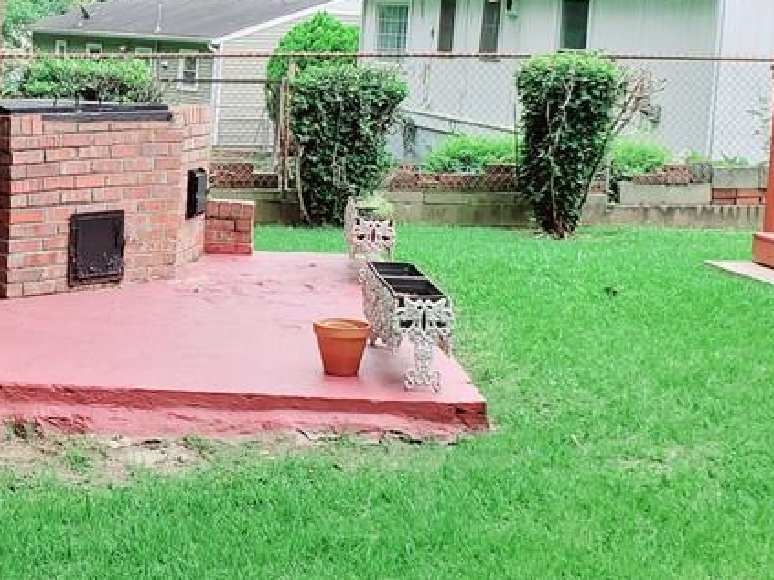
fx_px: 1408
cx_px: -9
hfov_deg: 28.7
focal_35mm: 63
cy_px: 150
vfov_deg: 23.1
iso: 50
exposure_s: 1/172
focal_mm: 4.3
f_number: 2.4
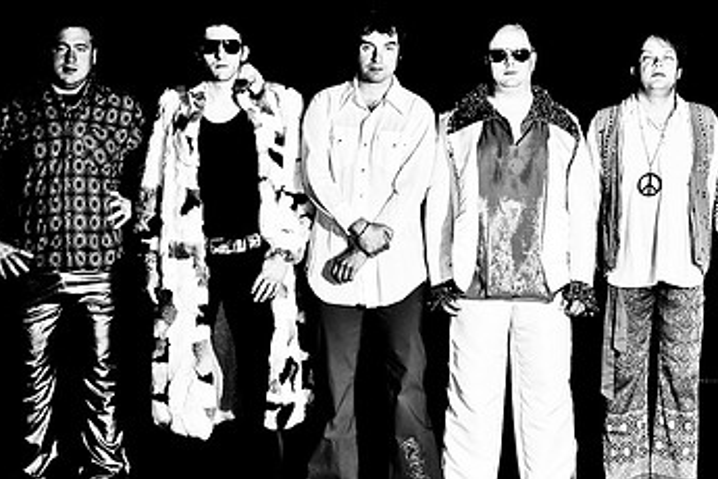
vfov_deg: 16.3
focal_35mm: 84
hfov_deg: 24.0
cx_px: 524
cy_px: 269
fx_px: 1675
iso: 200
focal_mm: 50
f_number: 16
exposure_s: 1/250
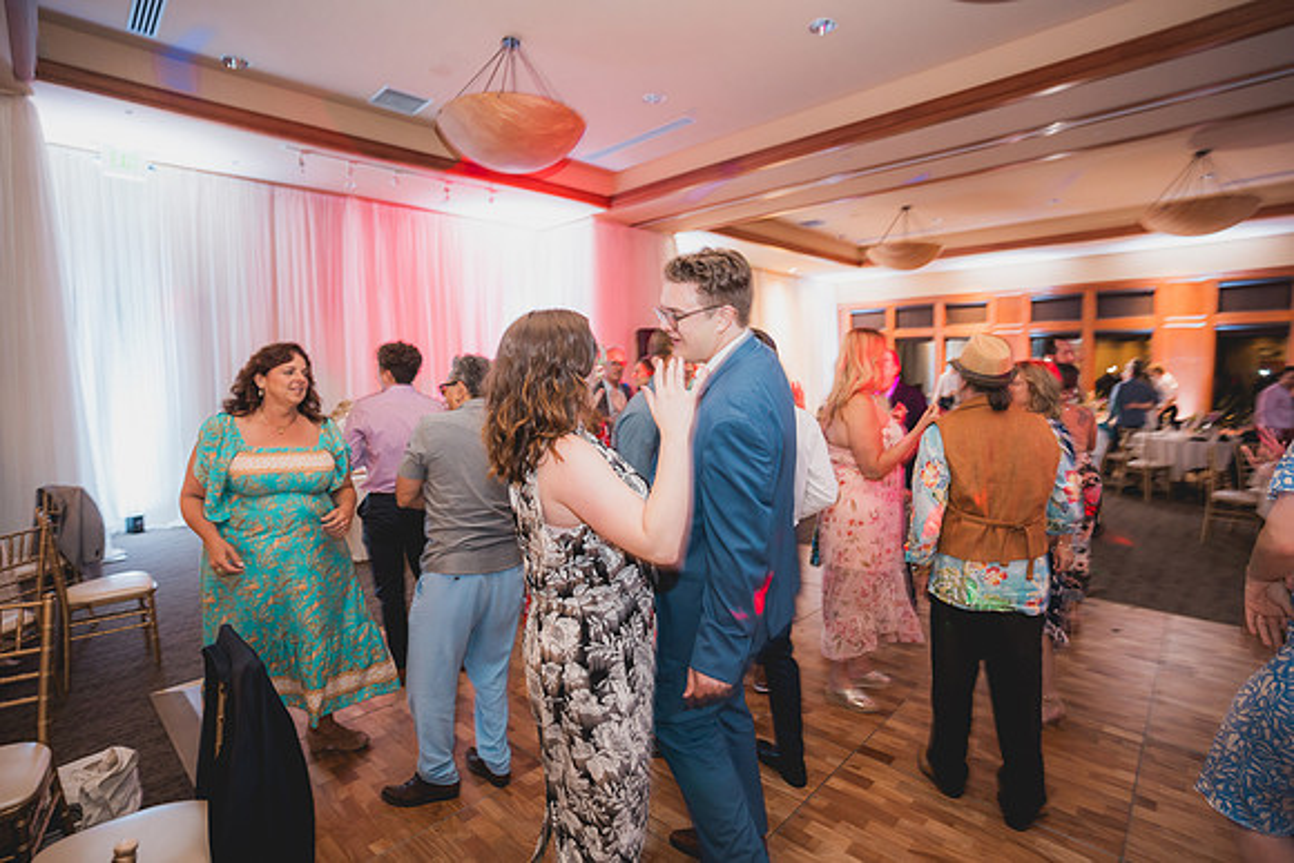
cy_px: 432
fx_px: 611
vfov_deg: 70.5
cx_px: 647
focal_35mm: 17
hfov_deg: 93.3
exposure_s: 1/13
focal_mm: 17
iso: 1000
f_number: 2.8
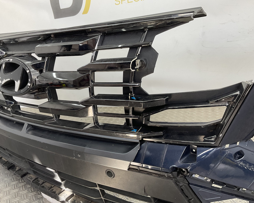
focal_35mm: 31
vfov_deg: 47.1
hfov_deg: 57.2
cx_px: 122
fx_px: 233
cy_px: 104
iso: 32
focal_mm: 3
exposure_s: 1/120
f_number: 1.8
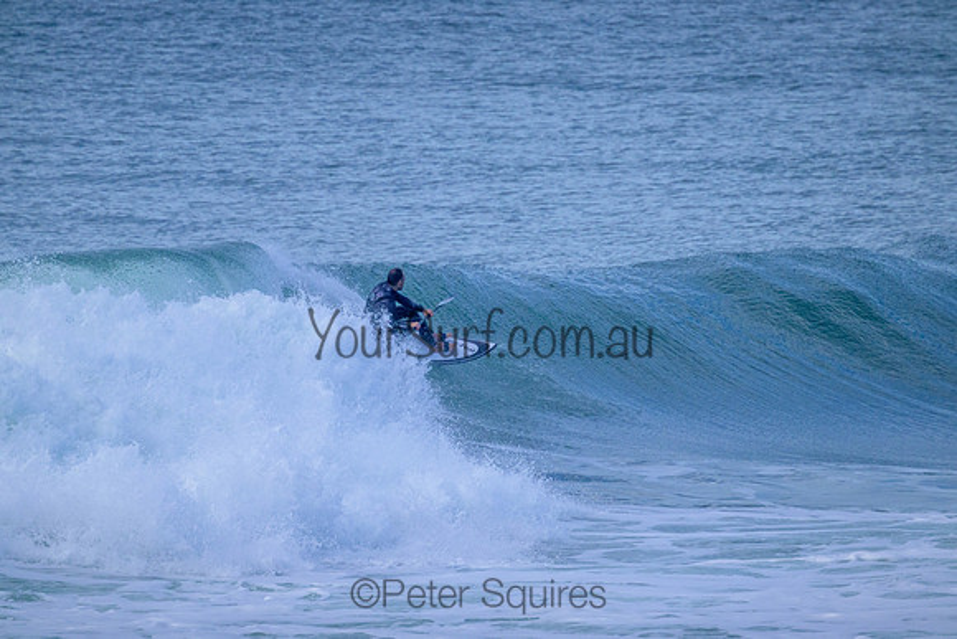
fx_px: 21271
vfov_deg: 1.7
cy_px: 320
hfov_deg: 2.6
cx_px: 478
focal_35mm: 800
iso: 1800
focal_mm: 800
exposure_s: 1/2000
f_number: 11
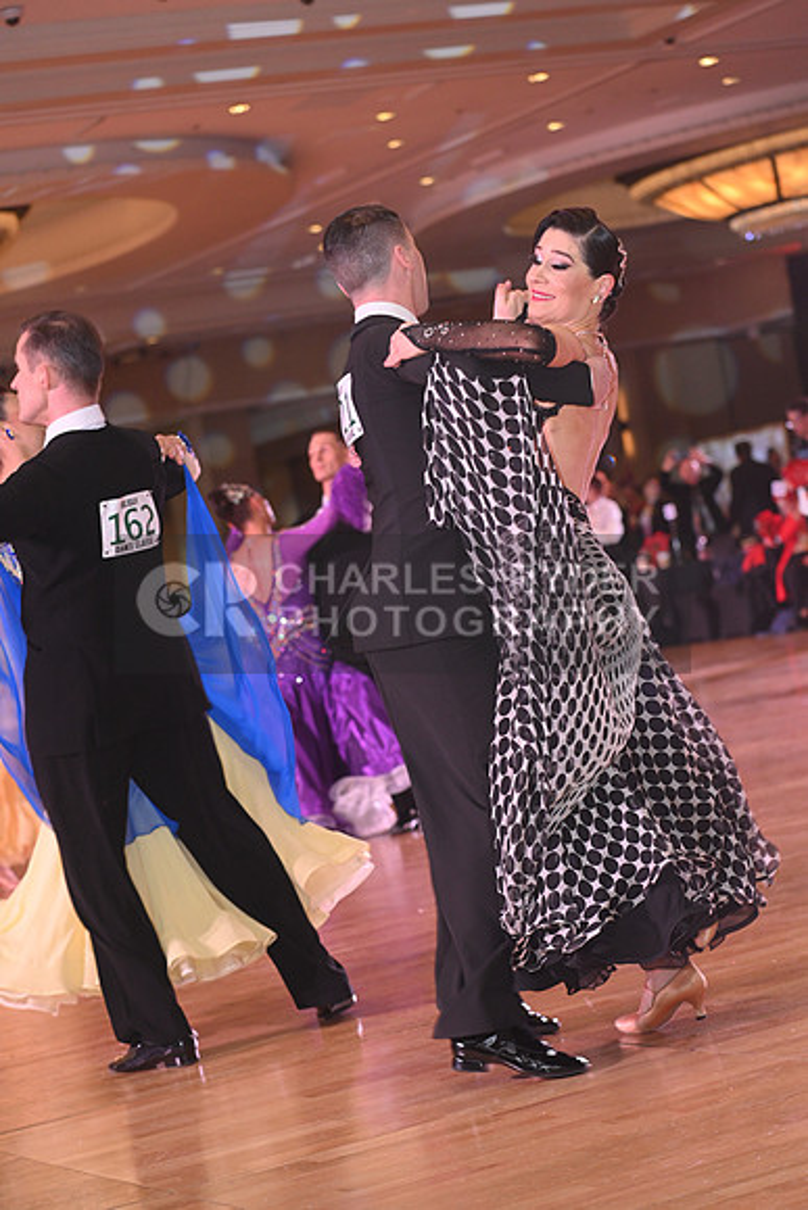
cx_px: 404
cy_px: 605
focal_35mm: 90
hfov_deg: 15.2
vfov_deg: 22.6
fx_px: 3028
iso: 2000
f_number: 4.5
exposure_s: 1/200
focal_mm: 90
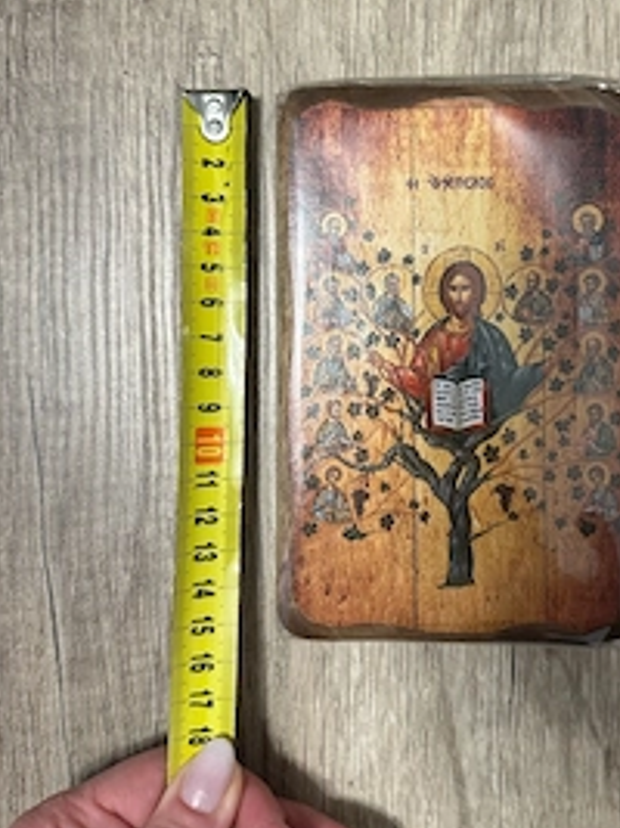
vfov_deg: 51.0
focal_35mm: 36
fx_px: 860
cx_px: 406
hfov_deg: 39.2
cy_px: 329
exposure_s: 1/50
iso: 200
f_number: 1.78
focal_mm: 6.86
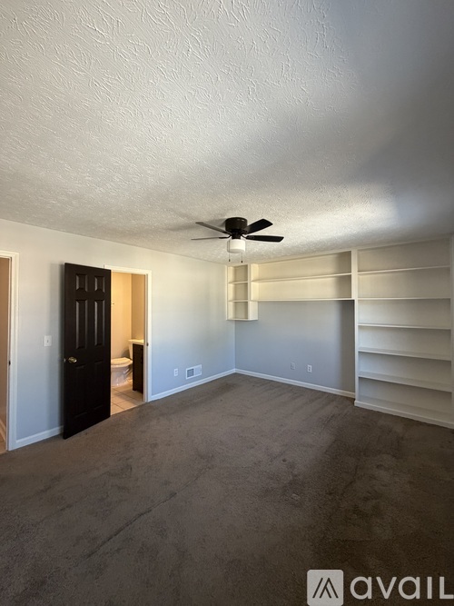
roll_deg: +0.3
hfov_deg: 85.7
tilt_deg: +1.3
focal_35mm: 14
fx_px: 245
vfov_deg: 102.1
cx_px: 227
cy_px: 303
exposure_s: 1/121
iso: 320
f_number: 2.2
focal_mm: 2.22
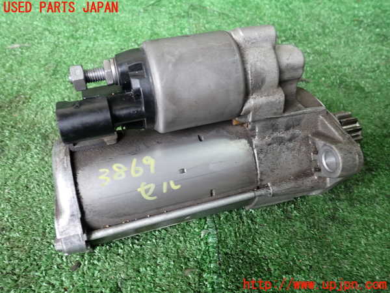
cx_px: 195
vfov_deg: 46.8
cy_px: 146
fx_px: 338
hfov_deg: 60.0
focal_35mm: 30
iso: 200
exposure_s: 1/30
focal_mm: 5.4
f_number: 2.3
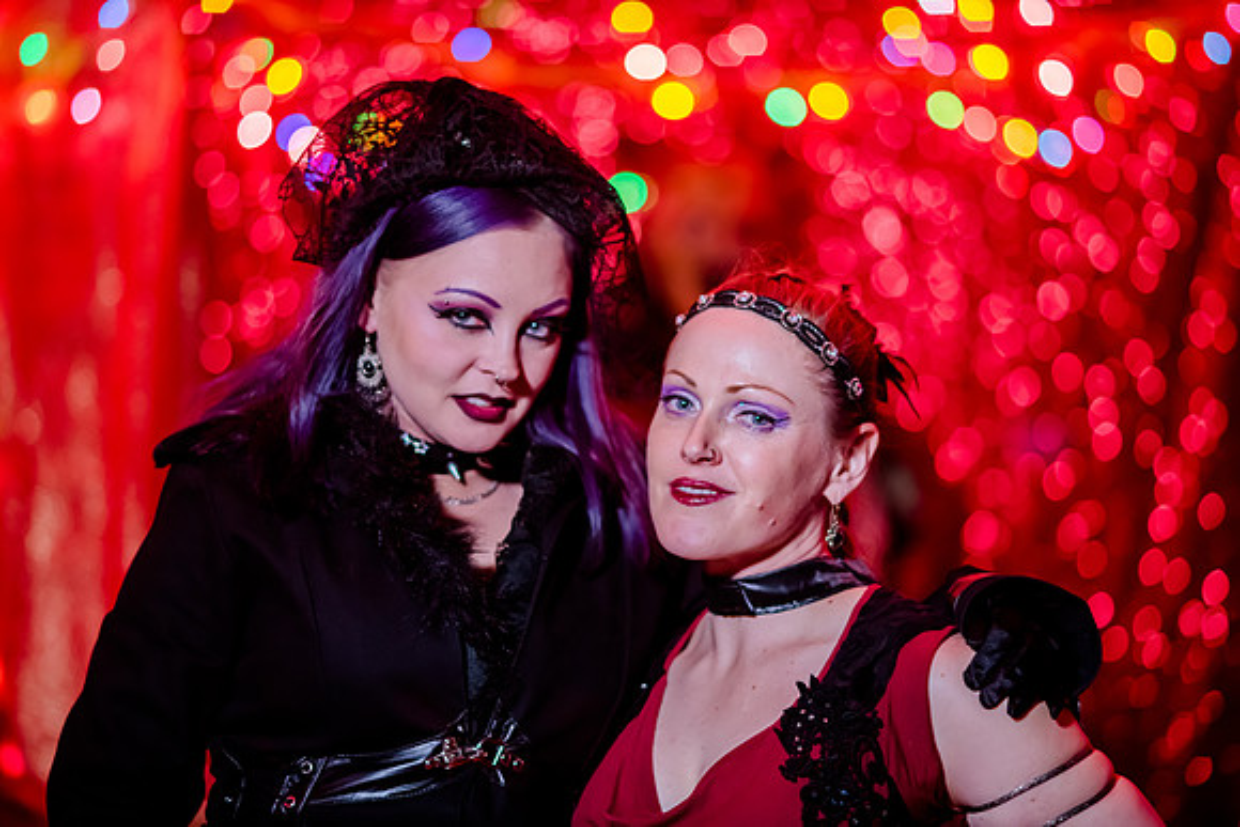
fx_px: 3617
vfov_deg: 13.0
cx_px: 620
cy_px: 414
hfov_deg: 19.5
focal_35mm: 105
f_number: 2
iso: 2500
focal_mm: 105
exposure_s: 1/100
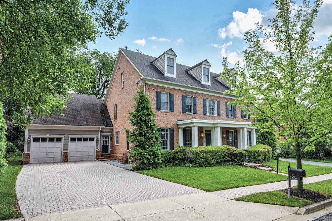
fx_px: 184
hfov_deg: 83.9
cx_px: 173
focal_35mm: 20
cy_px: 105
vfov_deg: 61.9
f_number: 9
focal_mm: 17
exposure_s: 1/320
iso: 200
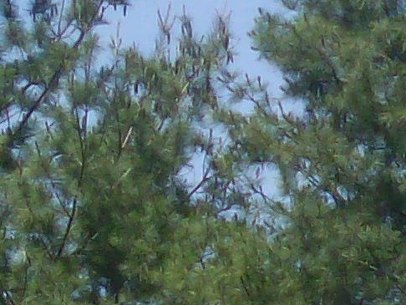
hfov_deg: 4.2
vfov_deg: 3.2
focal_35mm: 460
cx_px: 988
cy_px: 445
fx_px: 5398
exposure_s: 1/669
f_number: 4.3
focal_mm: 14.3
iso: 80
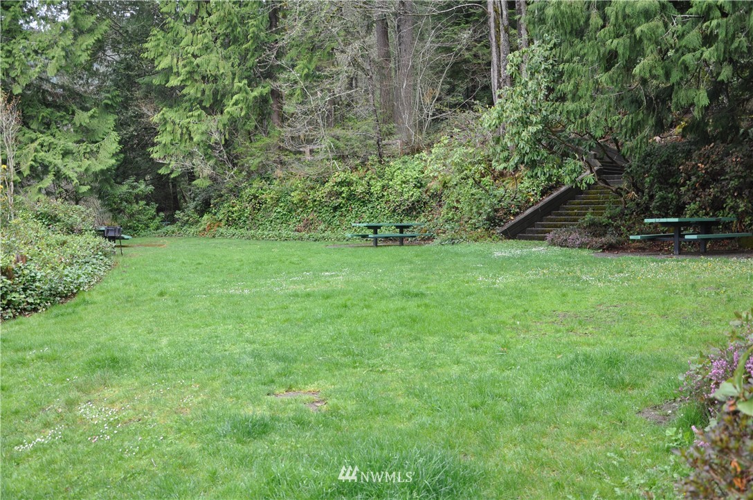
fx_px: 783
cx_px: 376
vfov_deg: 35.4
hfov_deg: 51.3
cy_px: 250
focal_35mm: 38
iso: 250
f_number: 5.6
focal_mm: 25
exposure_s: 1/125
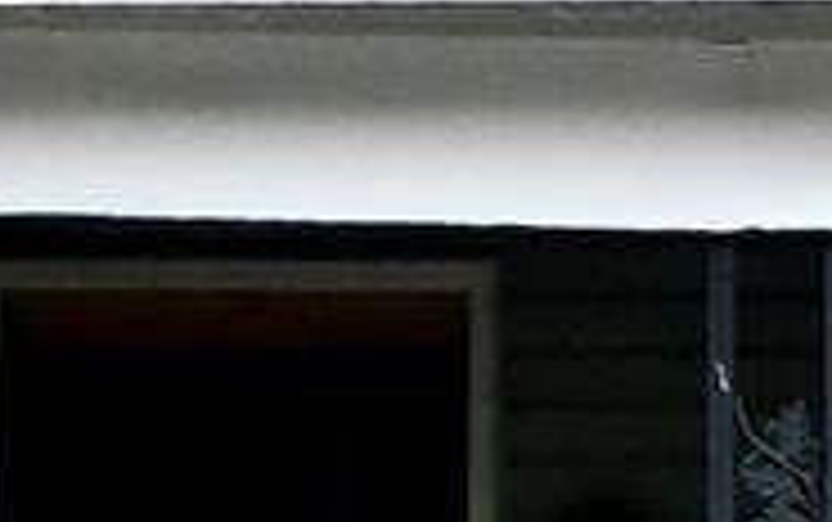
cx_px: 1282
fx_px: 4743
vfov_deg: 6.2
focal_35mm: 209
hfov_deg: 9.7
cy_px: -400
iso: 8000
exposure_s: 1/1250
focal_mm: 35
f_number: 18
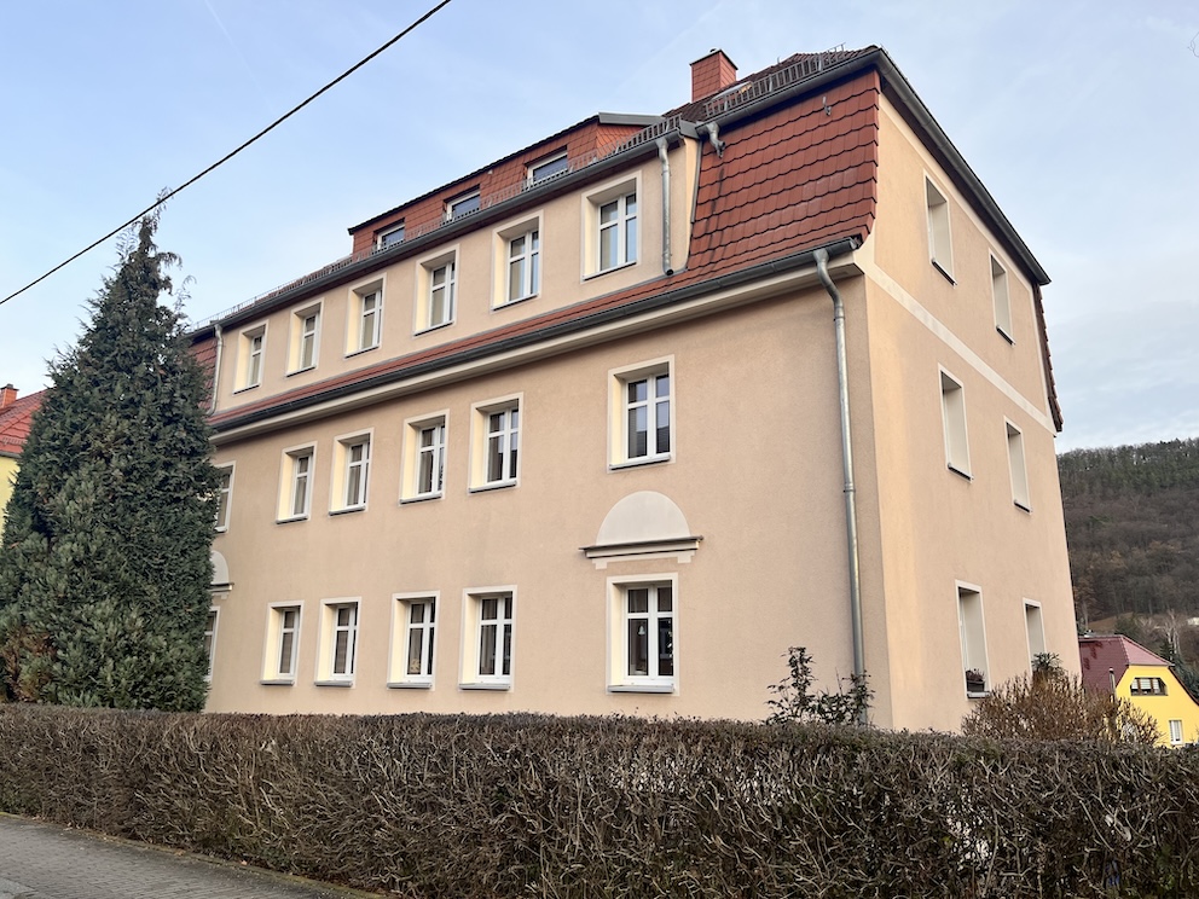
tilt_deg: +12.4
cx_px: 600
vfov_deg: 53.1
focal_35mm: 26
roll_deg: -0.6
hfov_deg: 67.3
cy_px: 450
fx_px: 901
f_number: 1.6
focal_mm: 5.1
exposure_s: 1/484
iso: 50
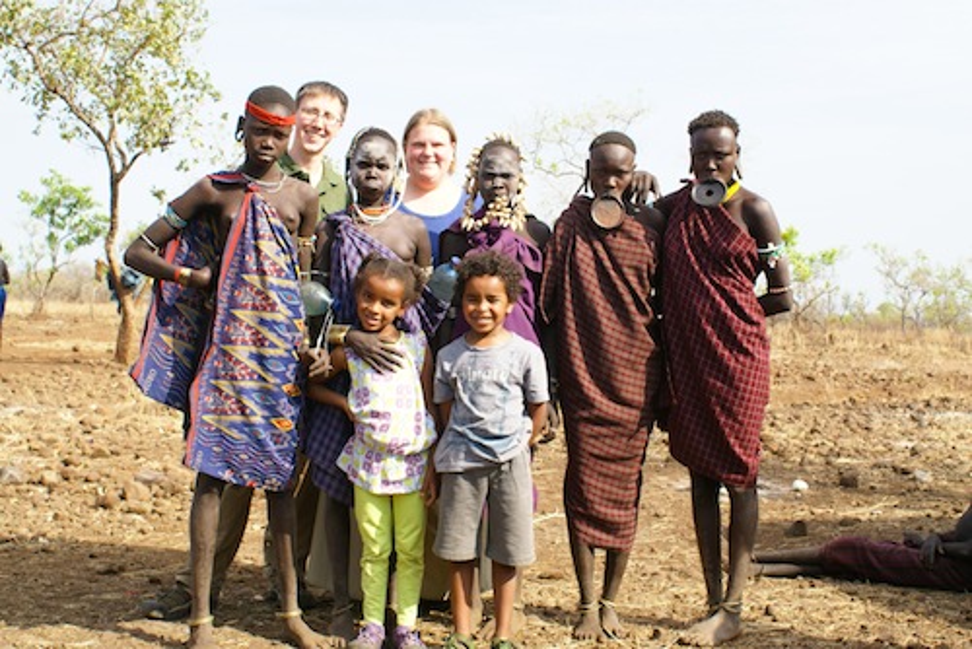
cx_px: 486
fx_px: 1216
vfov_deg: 29.9
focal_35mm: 45
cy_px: 324
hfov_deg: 43.6
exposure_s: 1/125
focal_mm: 30
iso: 100
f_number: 8
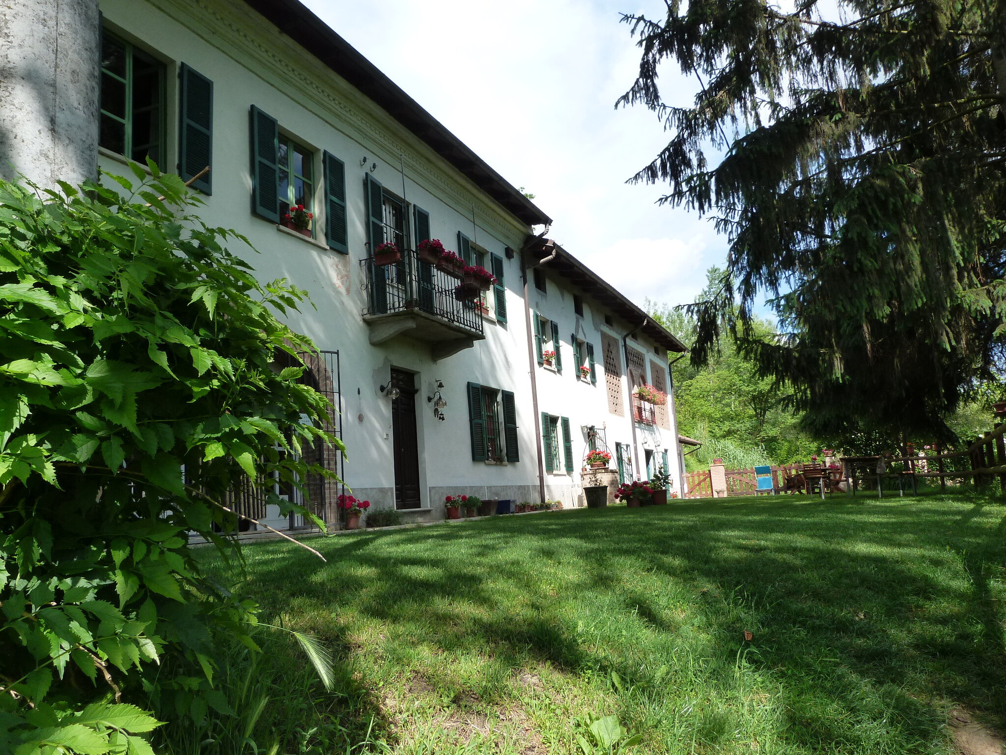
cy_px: 378
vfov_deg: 54.9
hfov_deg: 69.4
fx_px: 727
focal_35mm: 25
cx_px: 503
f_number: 5
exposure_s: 1/200
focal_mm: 4.5
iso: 125
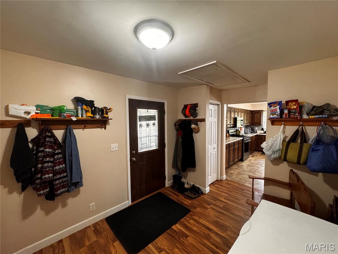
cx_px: 169
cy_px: 127
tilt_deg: -3.5
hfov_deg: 102.1
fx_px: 137
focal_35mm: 14
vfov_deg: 85.7
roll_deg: +0.4
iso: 500
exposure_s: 1/60
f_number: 2.2
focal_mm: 2.22
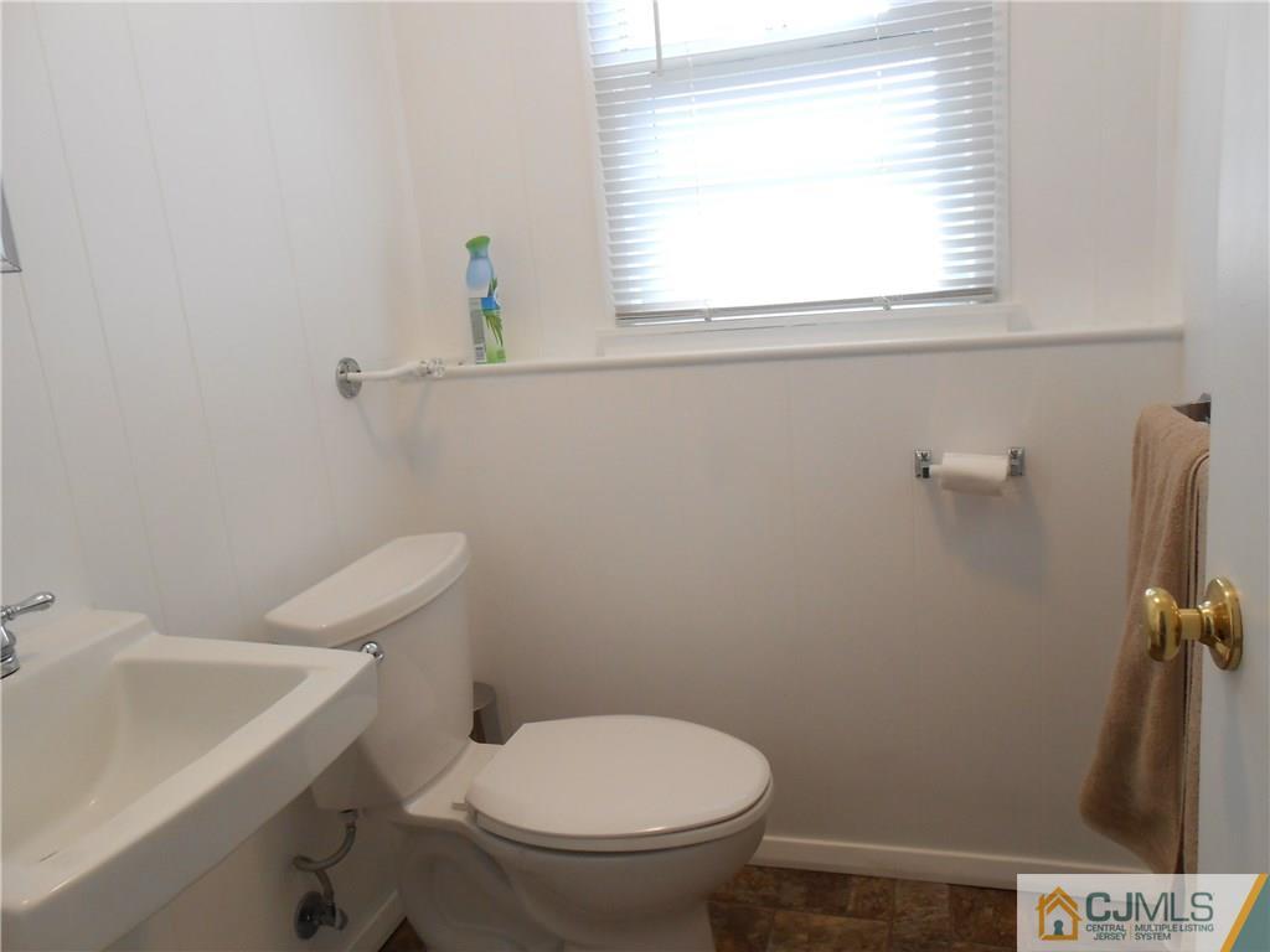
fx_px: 954
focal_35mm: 26
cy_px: 476
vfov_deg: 53.1
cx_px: 635
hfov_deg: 67.3
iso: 160
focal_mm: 4.6
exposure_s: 1/30
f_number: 3.5
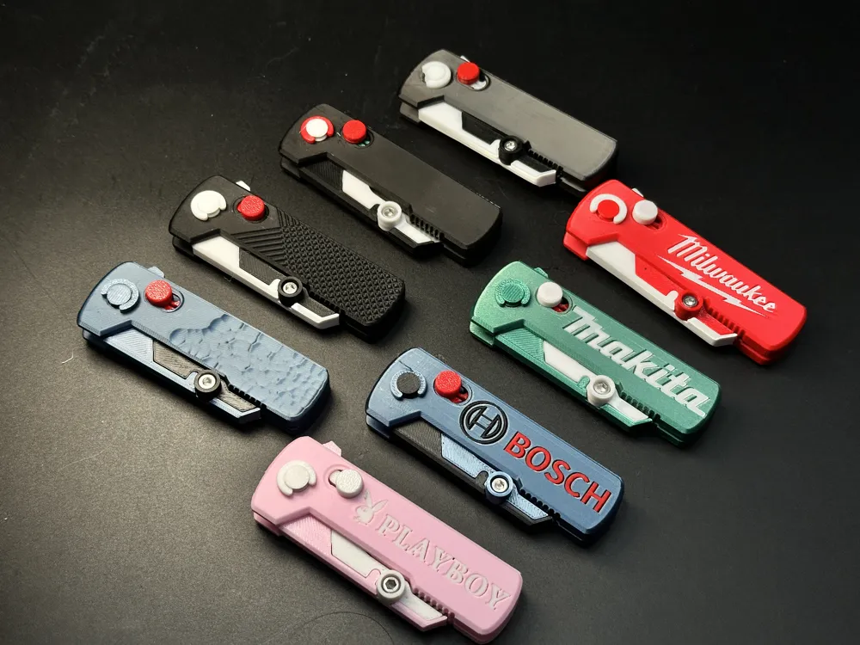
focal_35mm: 48
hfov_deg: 39.7
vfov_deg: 30.3
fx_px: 1193
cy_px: 322
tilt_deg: -58.9
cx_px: 430
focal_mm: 6.86
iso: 64
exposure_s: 1/634
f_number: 1.78
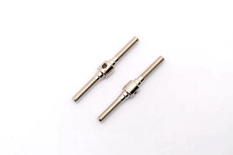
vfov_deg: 4.6
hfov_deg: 6.9
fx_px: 1939
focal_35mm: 300
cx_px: 116
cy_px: 78
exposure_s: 1/60
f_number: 20
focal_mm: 200
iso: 400
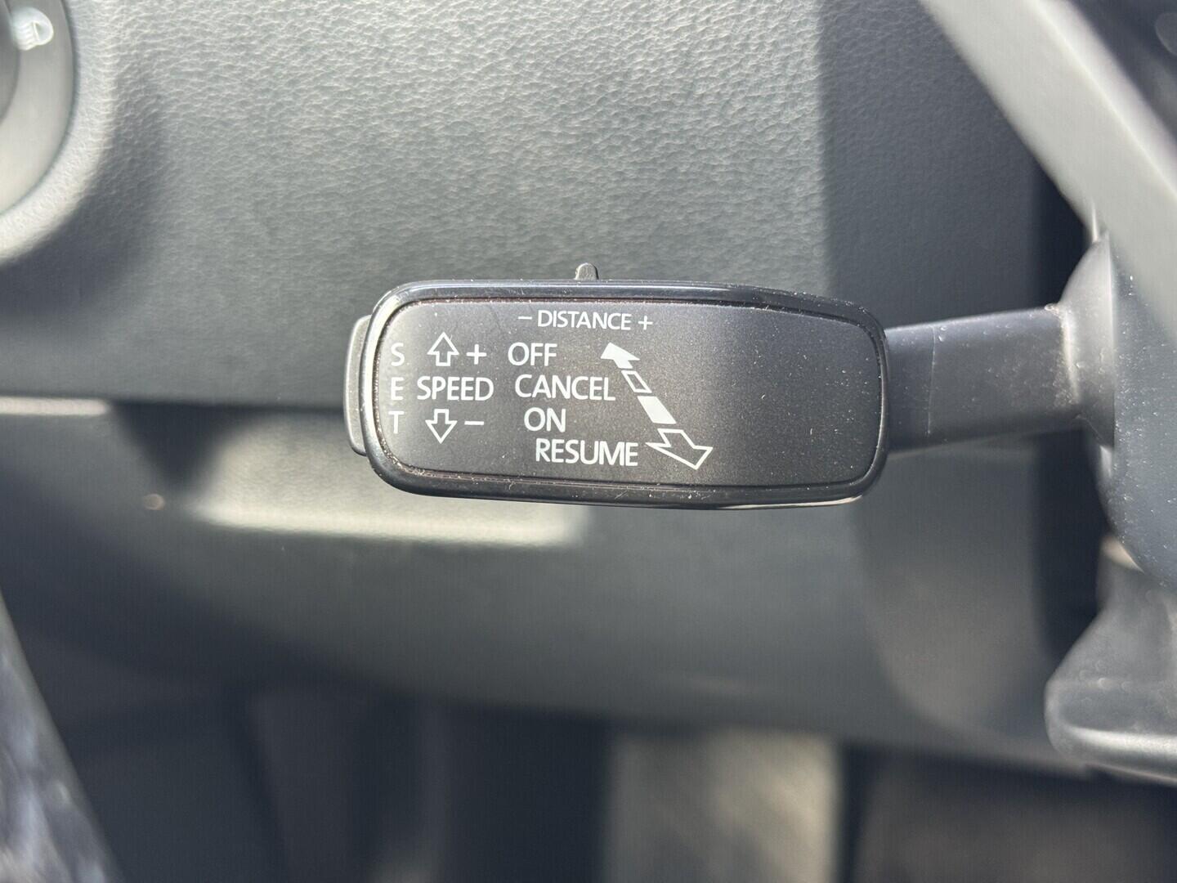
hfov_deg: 39.7
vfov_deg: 30.3
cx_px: 588
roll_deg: +4.2
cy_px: 442
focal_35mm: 48
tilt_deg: -27.9
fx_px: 1632
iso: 200
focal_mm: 6.76
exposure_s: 1/60
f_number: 1.78
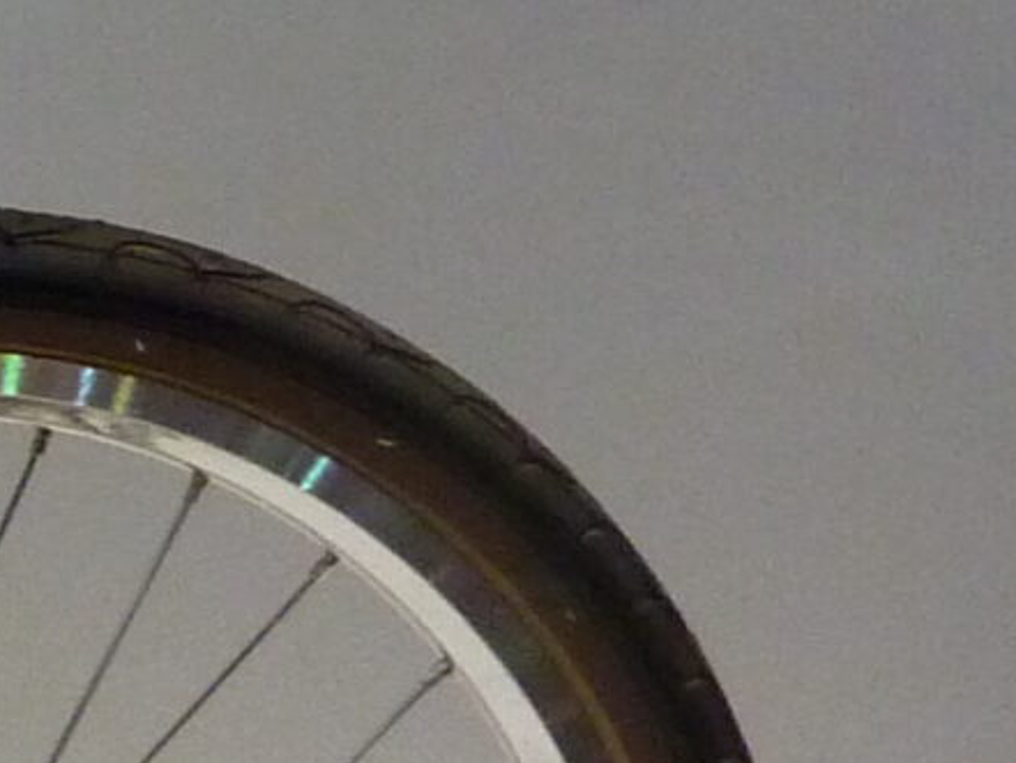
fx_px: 4257
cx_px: -1931
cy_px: 148
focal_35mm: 145
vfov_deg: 10.2
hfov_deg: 10.3
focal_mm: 4.1
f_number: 3.3
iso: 320
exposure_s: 1/30
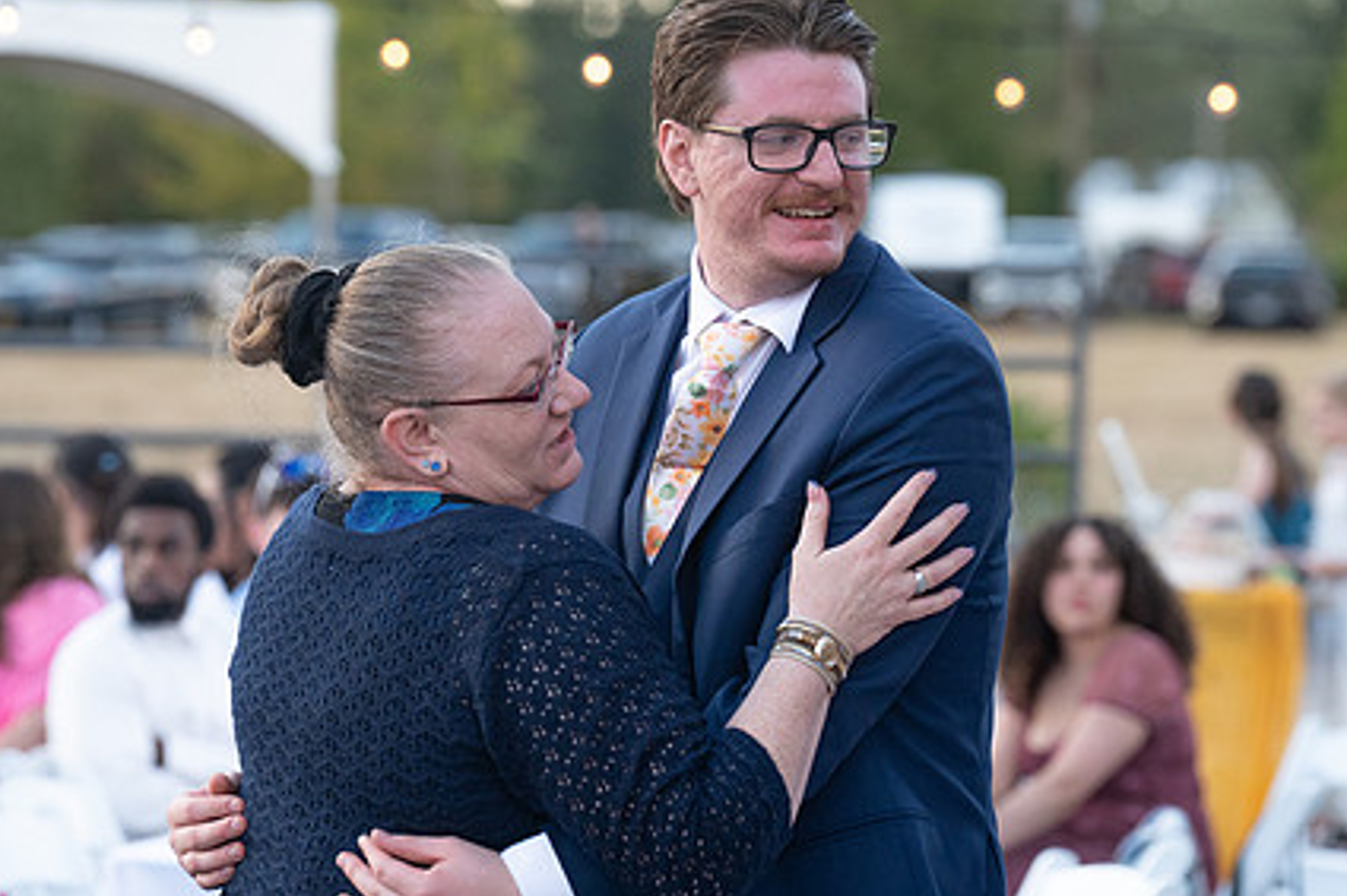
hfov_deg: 12.0
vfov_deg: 8.0
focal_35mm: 172
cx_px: 637
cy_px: 473
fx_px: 6433
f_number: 4
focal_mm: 126
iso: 2000
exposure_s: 1/500
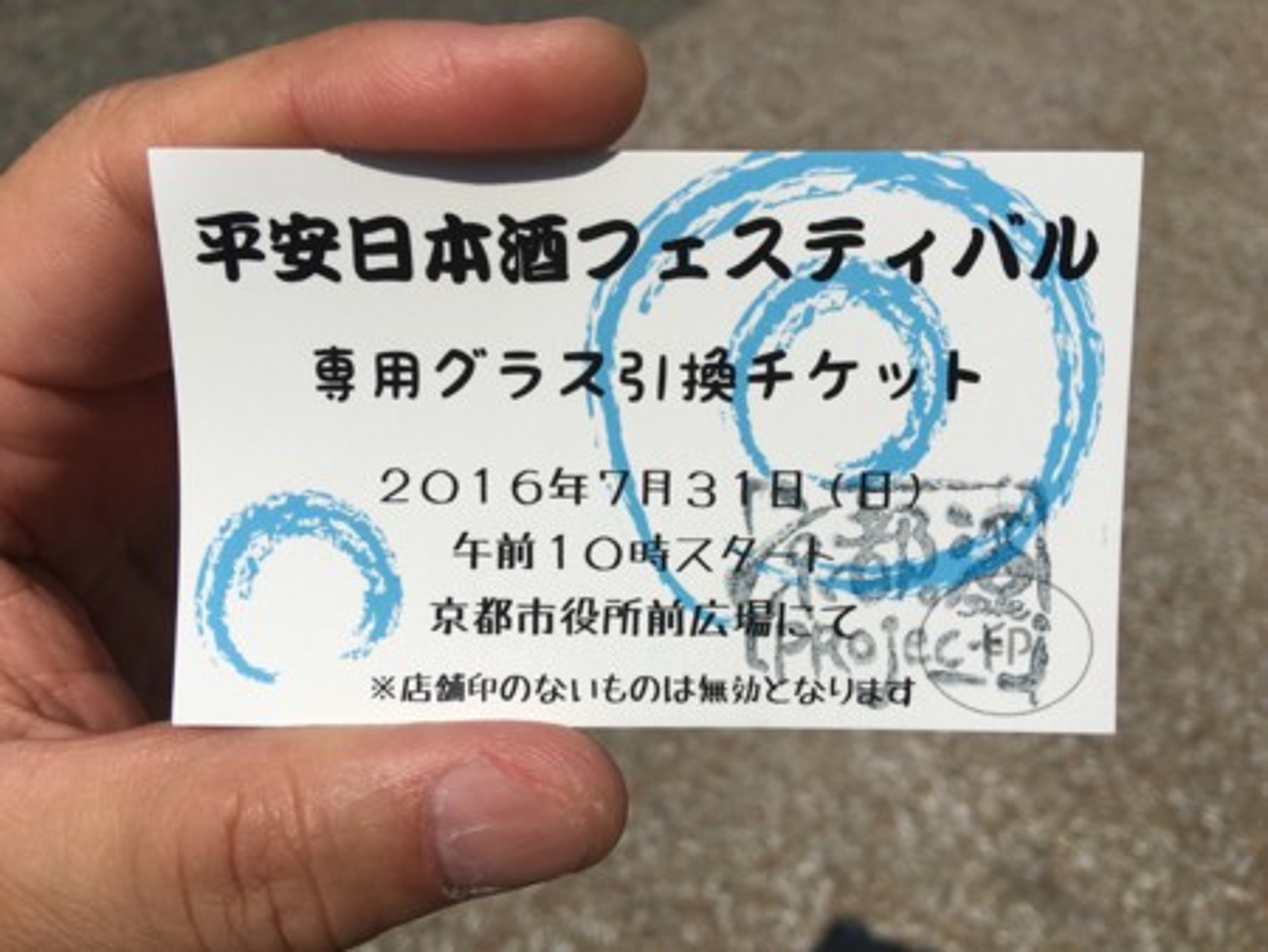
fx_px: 1063
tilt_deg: -49.6
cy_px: 476
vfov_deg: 48.3
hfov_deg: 61.6
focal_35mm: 29
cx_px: 634
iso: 25
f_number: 2.2
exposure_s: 1/5128
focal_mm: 4.15
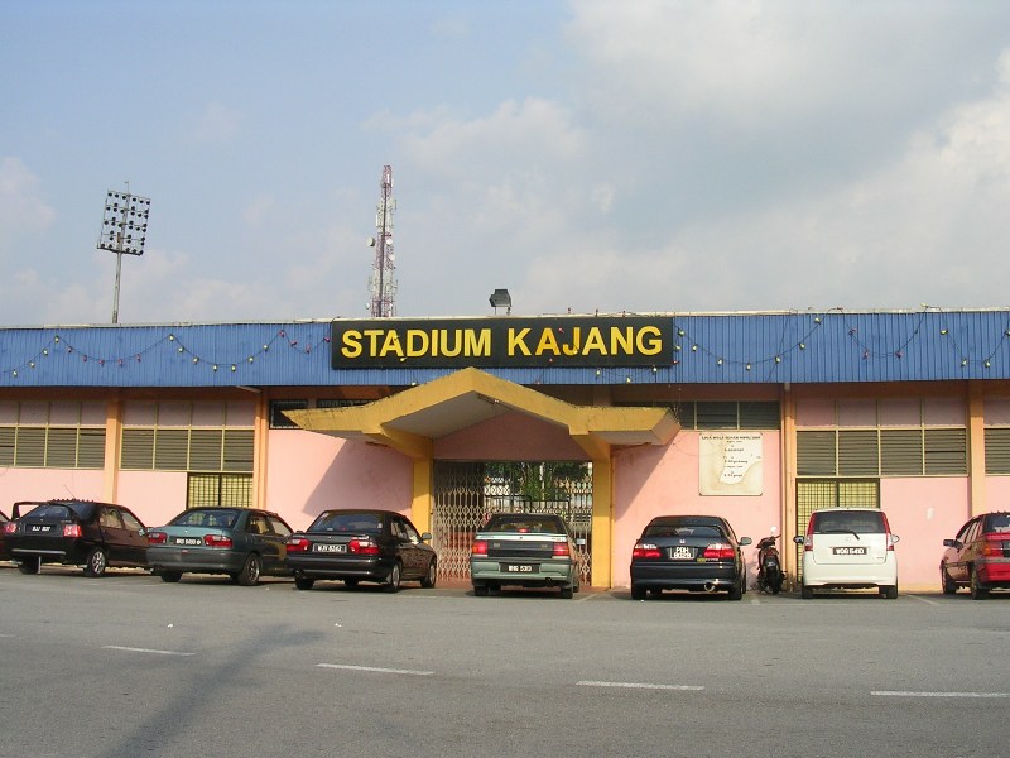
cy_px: 379
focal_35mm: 38
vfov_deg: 37.7
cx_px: 505
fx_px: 1109
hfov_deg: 49.0
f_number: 5.6
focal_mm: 5.8
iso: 50
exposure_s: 1/248
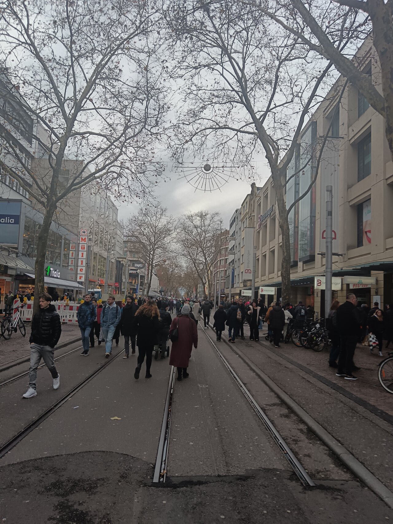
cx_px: 196
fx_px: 409
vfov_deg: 65.3
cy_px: 262
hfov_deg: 51.3
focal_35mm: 27
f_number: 1.9
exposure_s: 1/100
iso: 128
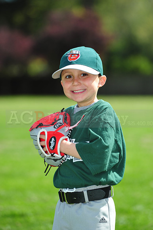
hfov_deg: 6.9
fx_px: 1276
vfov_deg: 10.3
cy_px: 115
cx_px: 76
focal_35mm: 200
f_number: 5
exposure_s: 1/2000
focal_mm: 200
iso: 400
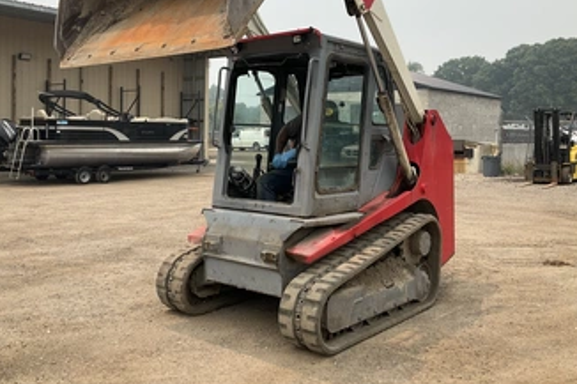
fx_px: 593
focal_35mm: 37
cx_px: 262
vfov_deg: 35.7
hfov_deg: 51.8
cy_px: 138
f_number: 1.8
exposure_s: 1/2058
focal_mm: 3
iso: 25
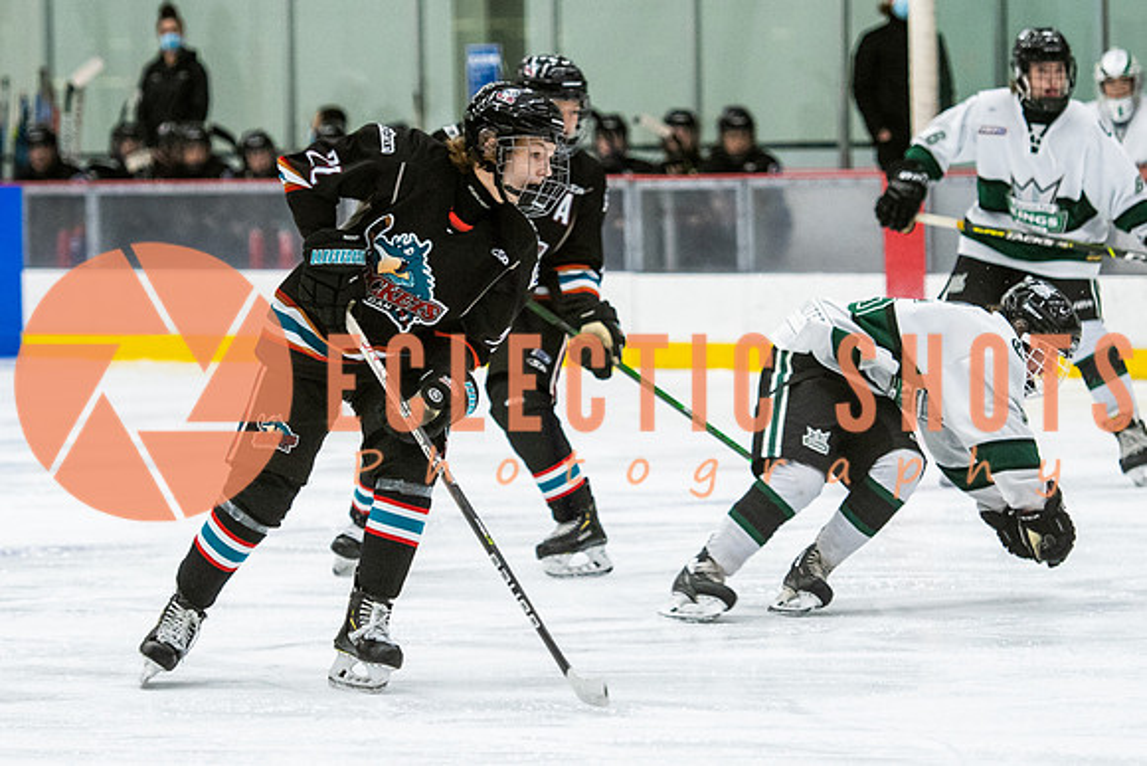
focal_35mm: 223
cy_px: 284
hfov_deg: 9.2
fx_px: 7120
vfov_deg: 6.2
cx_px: 538
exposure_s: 1/640
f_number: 2.8
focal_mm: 112
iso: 2200
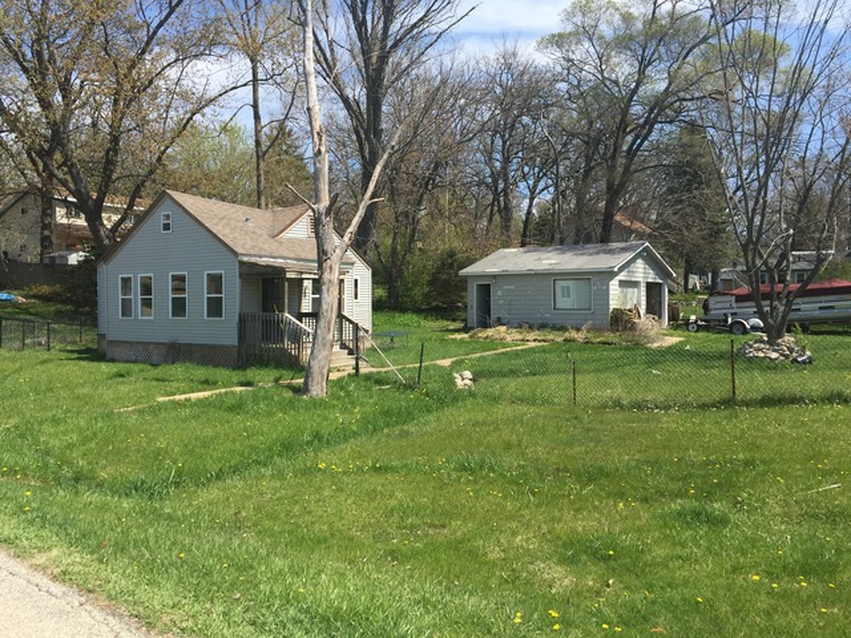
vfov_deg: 48.2
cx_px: 426
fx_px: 713
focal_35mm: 29
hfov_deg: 61.7
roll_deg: -0.7
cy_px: 319
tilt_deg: -1.1
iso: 32
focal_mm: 4.15
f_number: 2.2
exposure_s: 1/1163
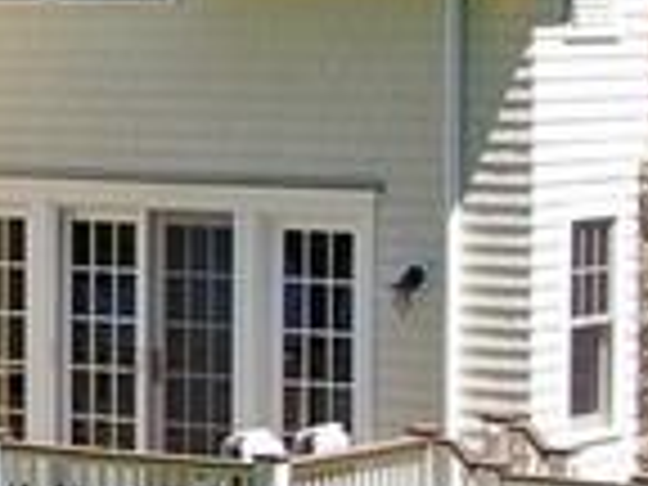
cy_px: 86
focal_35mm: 213
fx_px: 3987
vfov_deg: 7.0
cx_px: -472
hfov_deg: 8.9
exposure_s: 1/500
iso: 100
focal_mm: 5.22
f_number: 3.1
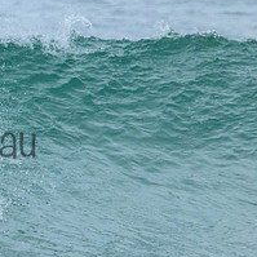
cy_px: 110
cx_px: -110
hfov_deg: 0.8
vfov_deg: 0.8
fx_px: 18168
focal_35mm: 2163
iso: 4500
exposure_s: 1/1600
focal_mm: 800
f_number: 11
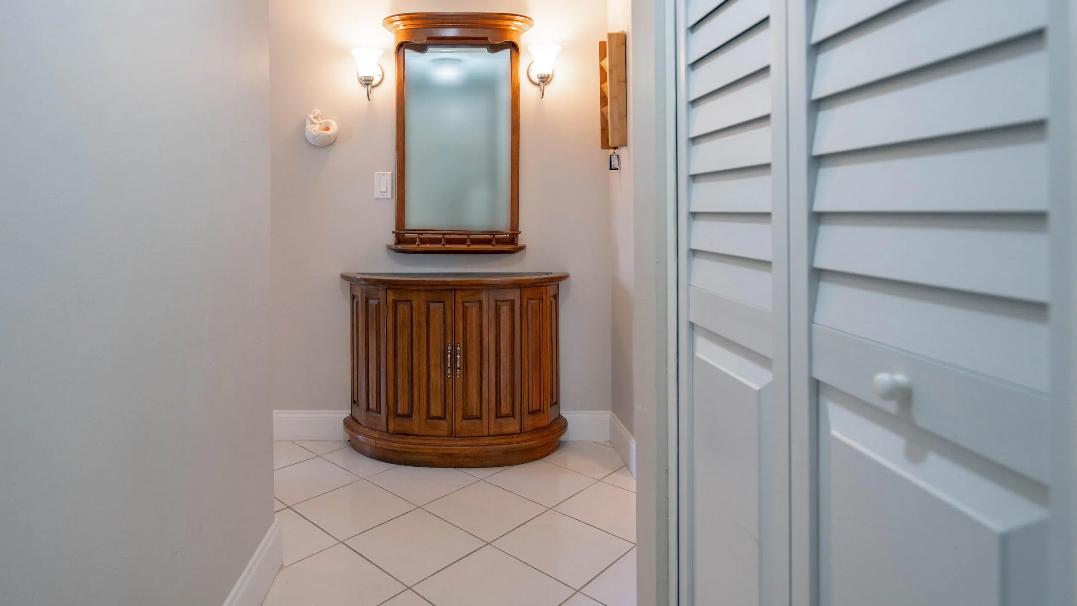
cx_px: 445
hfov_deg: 85.8
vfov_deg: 55.0
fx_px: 571
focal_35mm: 20
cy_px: 217
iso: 400
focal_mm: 16
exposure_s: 1/50
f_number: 4.5
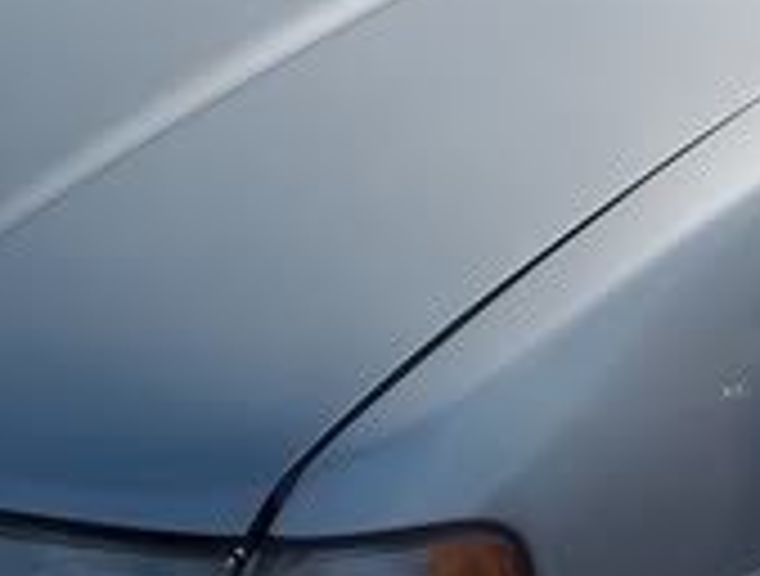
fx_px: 4054
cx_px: 353
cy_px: 99
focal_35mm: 184
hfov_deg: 10.7
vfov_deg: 8.1
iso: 100
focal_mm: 8
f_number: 4.8
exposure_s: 1/676
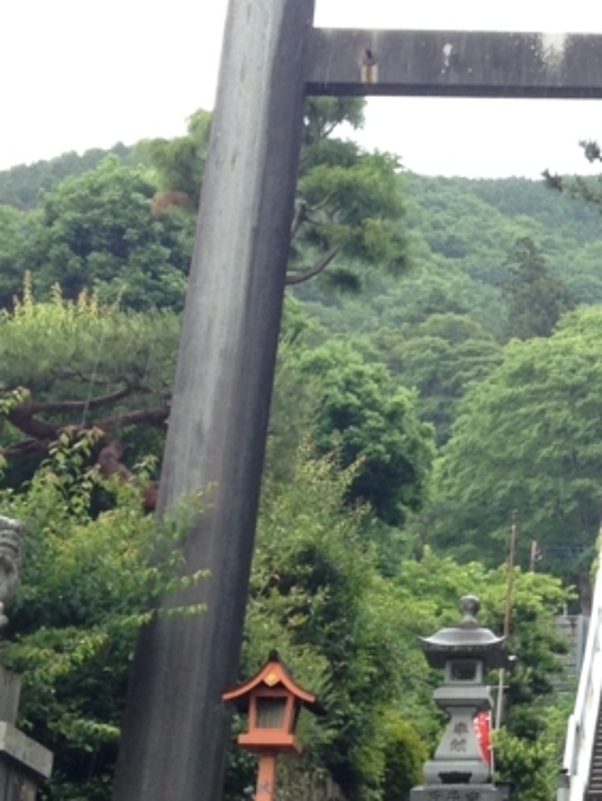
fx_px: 2083
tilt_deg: +23.1
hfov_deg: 15.7
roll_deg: +0.6
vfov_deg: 21.7
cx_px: 762
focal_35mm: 90
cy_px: 348
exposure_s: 1/120
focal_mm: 4.12
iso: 50
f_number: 2.4
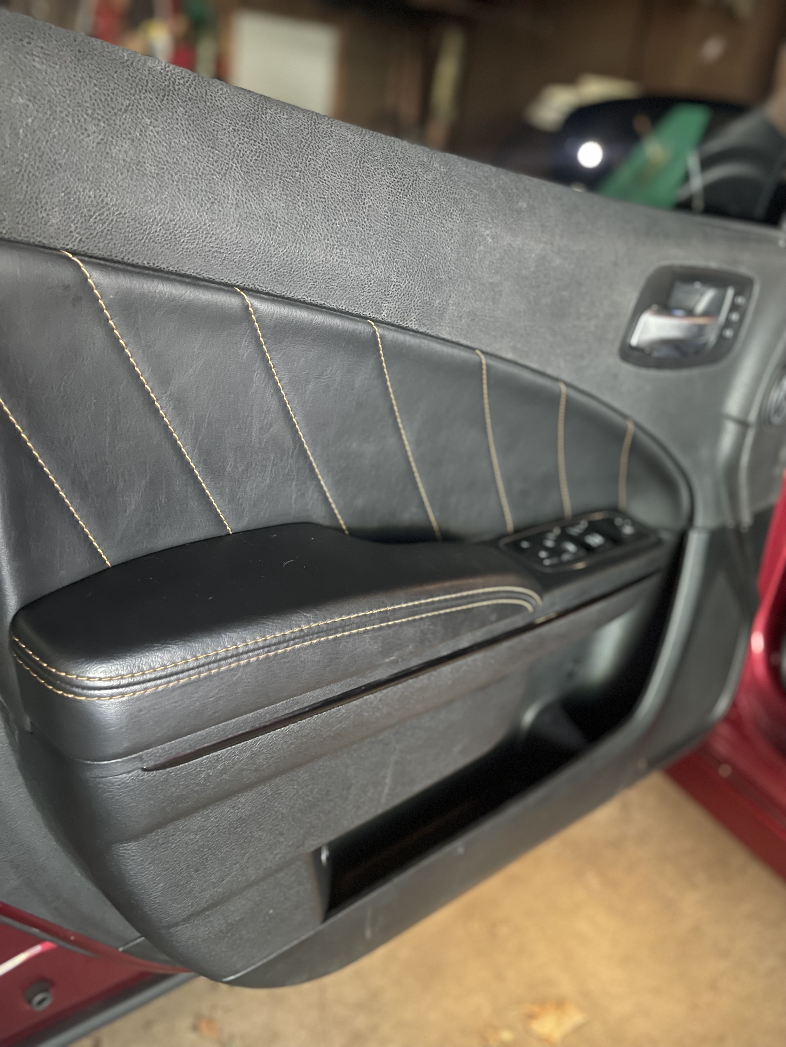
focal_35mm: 26
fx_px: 787
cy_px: 524
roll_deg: -6.4
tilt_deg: -23.8
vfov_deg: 67.3
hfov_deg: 53.1
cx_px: 393
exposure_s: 1/21
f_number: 1.6
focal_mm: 5.1
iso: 1250
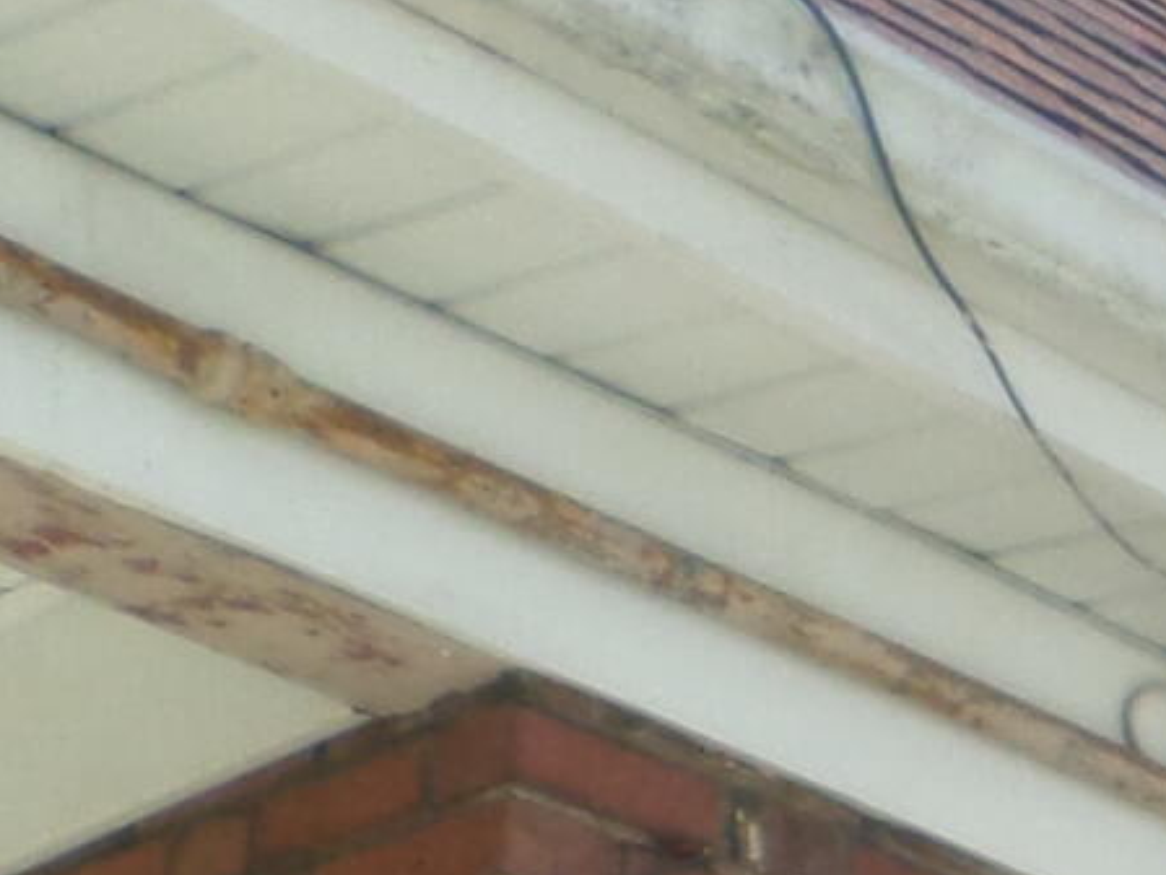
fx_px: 5627
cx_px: 3020
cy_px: 2041
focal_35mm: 167
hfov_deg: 10.0
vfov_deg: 8.2
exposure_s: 1/500
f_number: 2.5
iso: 80
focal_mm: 4.5
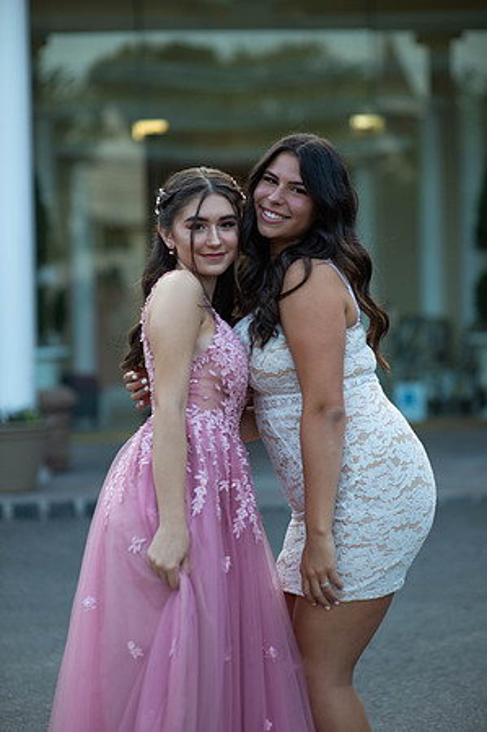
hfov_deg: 16.0
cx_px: 244
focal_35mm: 85
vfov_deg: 23.9
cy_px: 366
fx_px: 1729
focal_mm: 85
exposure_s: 1/1000
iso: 250
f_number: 2
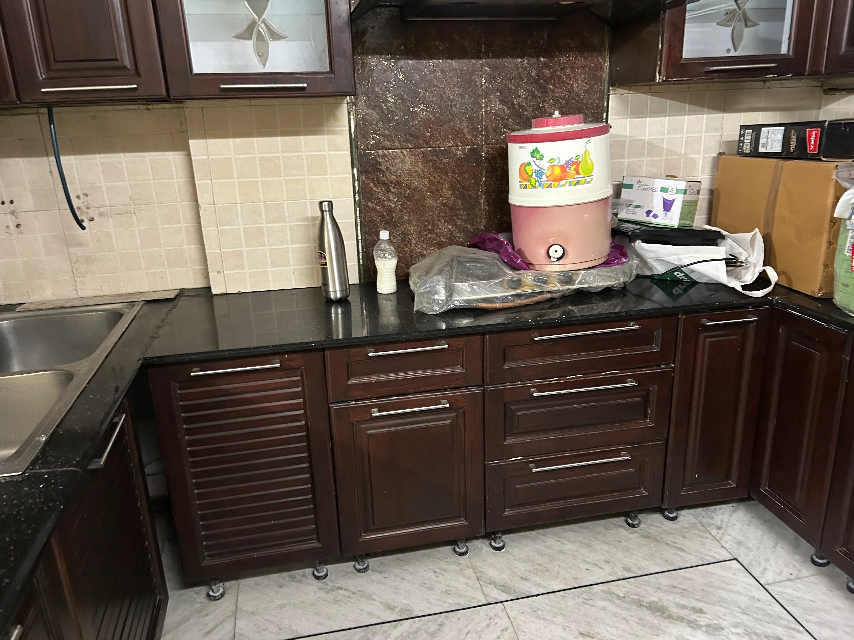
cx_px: 427
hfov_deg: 67.3
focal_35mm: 26
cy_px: 320
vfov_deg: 53.1
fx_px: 641
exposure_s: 1/33
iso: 500
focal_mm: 5.7
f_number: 1.5
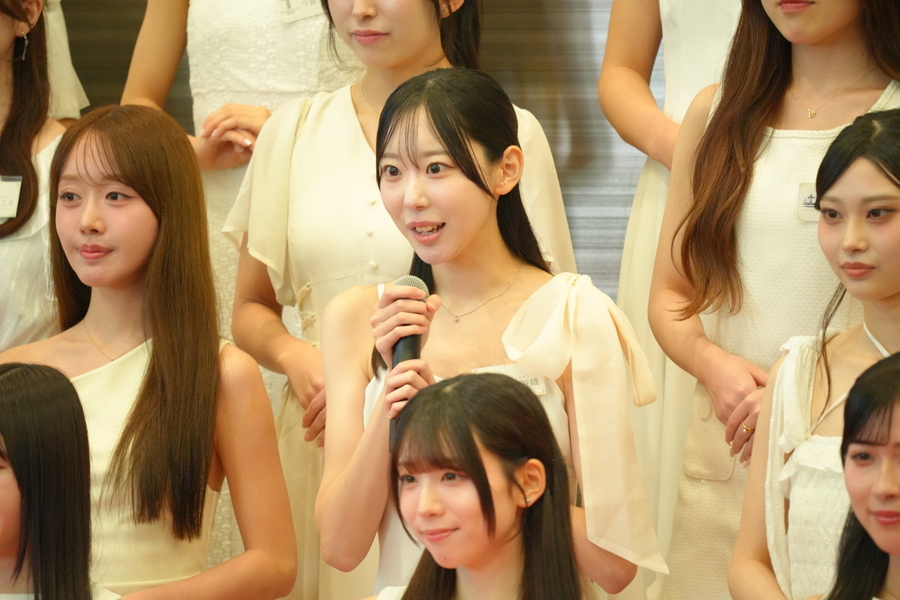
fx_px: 12499
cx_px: 450
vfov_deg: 2.7
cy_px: 300
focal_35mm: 500
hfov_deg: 4.1
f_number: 6.7
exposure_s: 1/100
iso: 6400
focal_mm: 500
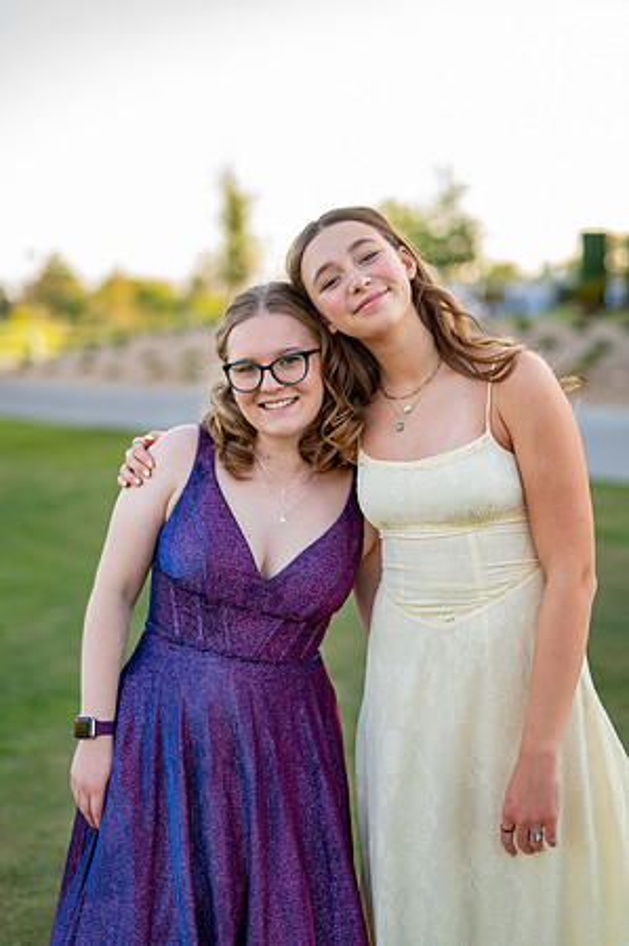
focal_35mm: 50
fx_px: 1313
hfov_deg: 26.9
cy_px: 473
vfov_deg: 39.6
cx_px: 314
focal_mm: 50
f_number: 1.4
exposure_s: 1/500
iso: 100
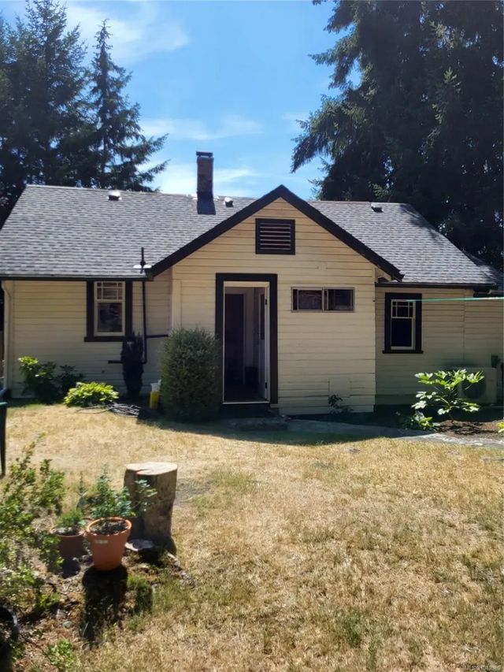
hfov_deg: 53.1
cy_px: 336
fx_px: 505
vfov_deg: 67.3
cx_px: 252
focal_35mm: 26
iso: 40
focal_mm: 5.4
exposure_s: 1/2005
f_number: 1.8
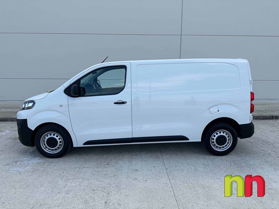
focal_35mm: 24
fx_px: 193
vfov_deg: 56.8
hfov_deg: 71.6
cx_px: 140
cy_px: 104
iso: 80
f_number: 1.8
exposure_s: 1/3200
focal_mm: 6.86
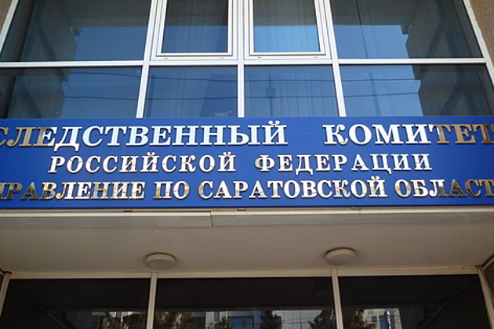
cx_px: 248
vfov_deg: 35.9
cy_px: 171
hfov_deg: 51.9
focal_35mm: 37
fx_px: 508
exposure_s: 1/80
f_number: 3.5
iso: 80
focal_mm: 5.7
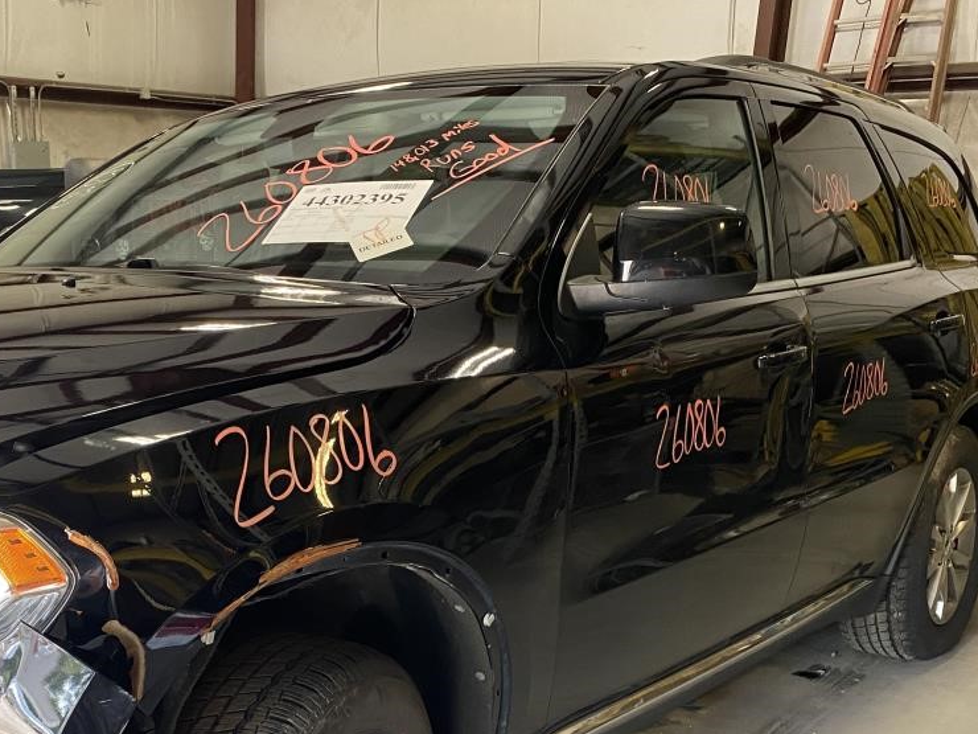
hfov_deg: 41.4
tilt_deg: -14.5
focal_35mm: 45
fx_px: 1271
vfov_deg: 31.2
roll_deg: -0.9
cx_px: 303
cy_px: 611
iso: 125
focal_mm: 4.25
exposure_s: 1/98
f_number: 1.8
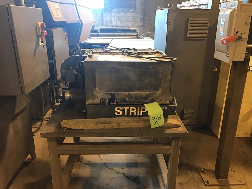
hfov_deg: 63.4
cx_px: 126
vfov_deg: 49.8
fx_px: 204
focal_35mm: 28
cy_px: 94
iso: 100
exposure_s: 1/12
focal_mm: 3.99
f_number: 1.8
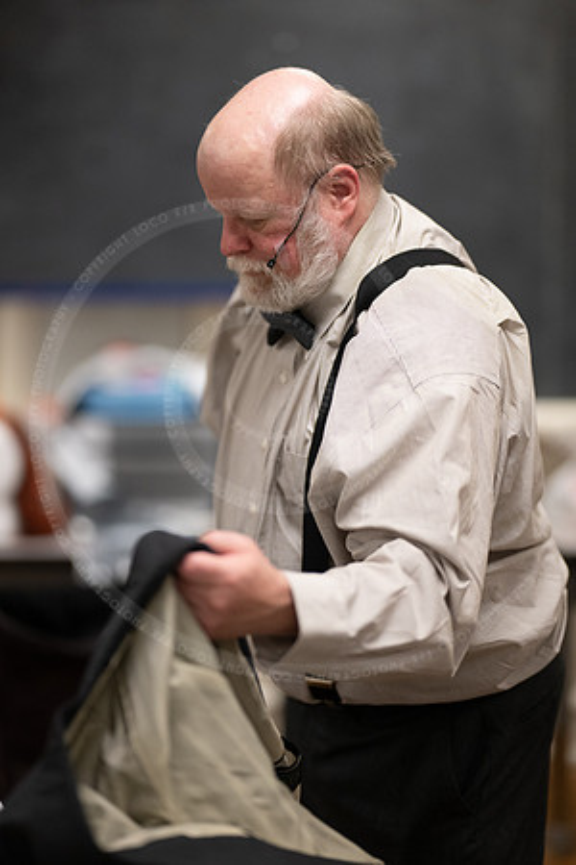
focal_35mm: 85
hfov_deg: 16.1
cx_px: 288
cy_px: 432
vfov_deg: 23.9
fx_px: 2040
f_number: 1.2
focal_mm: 85
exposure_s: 1/1600
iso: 2000
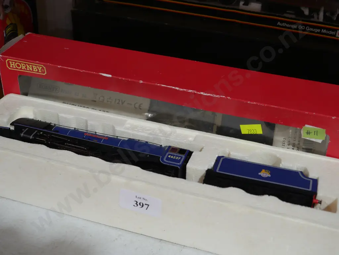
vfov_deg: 29.1
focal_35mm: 50
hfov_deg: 38.2
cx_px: 170
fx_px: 490
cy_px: 128
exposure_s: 1/60
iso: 500
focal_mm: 25
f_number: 5.3
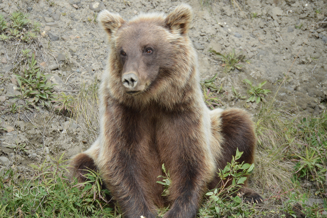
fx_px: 1839
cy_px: 109
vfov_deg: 6.8
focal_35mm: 202
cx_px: 164
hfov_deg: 10.2
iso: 400
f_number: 5.6
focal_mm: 135
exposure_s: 1/2000
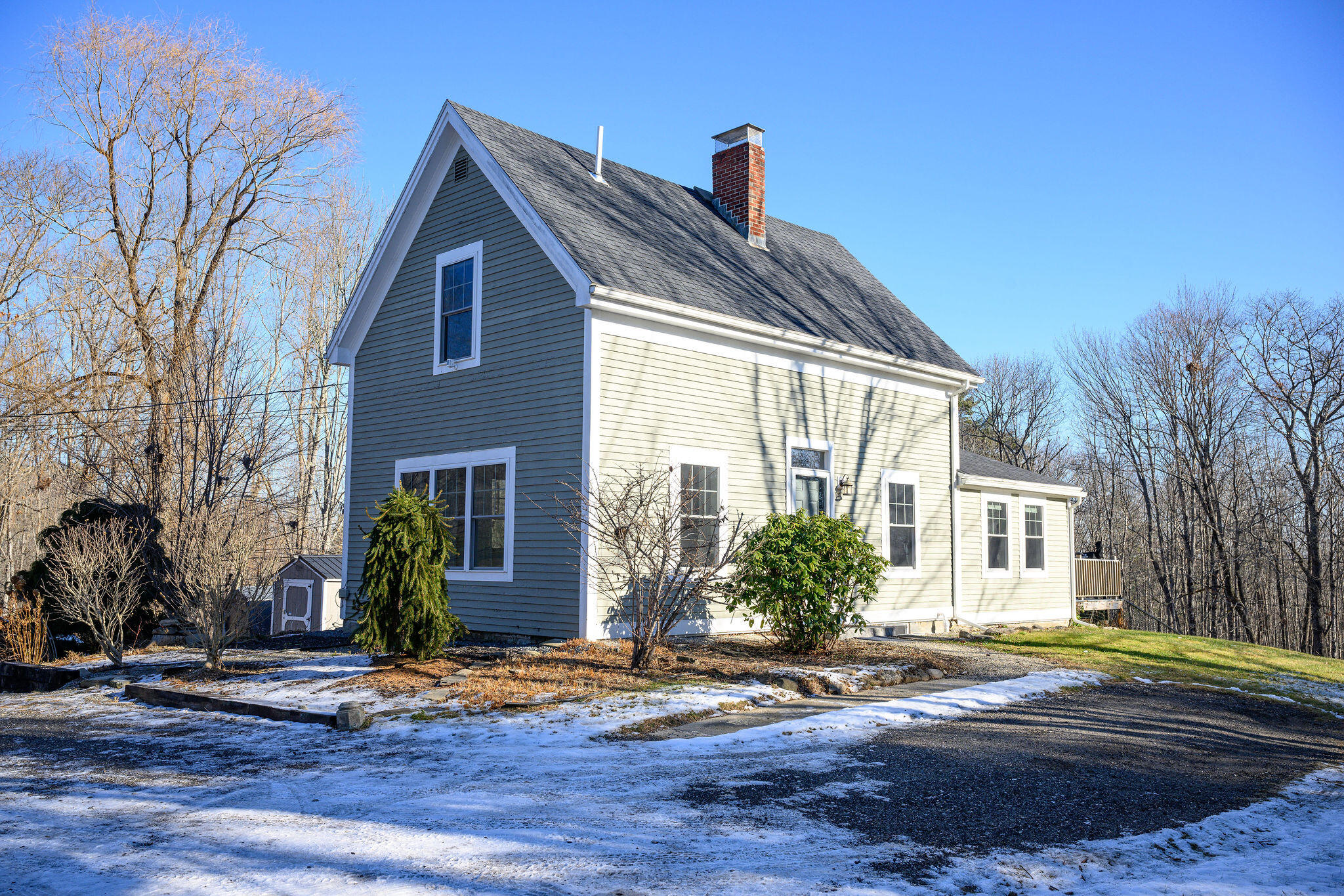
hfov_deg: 61.9
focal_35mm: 30
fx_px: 1120
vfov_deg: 43.6
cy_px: 448
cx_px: 672
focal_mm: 30
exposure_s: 1/250
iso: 250
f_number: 8
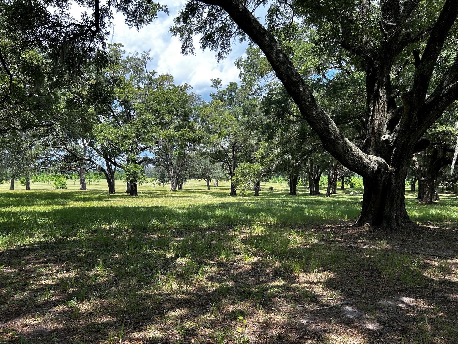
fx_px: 357
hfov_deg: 65.3
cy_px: 171
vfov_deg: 51.4
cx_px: 232
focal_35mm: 27
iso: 50
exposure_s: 1/909
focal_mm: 5.7
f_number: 1.5
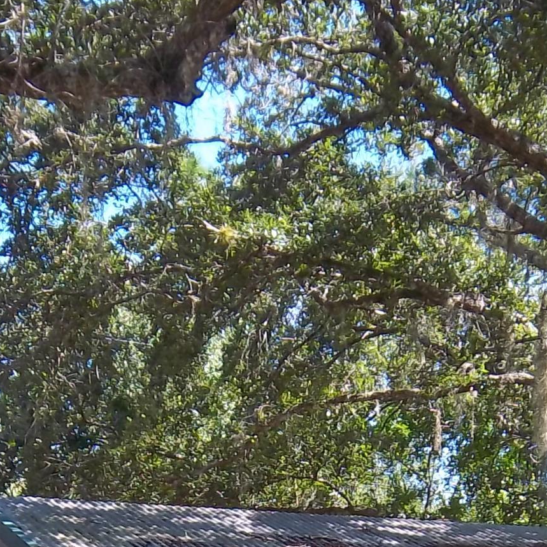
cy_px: 694
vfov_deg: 15.4
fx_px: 1931
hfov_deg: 16.1
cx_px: 307
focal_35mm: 108
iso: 64
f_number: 3.86
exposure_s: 1/125
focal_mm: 6.17
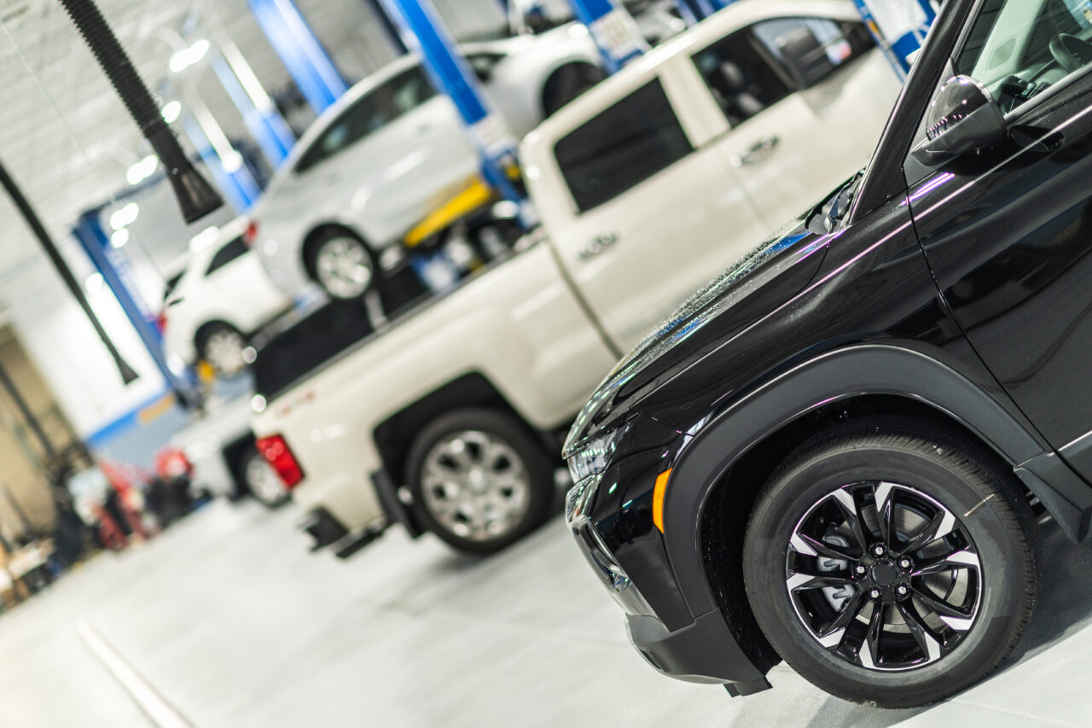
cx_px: 546
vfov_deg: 16.1
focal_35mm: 85
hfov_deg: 23.9
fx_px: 2578
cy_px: 364
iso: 250
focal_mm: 85
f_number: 1.4
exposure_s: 1/250
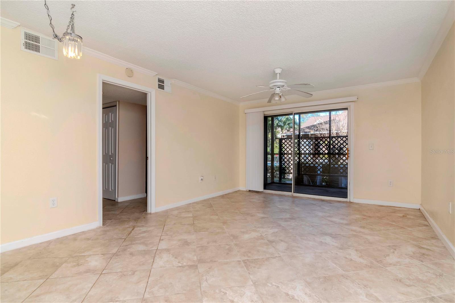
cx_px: 228
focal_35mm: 16
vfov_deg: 72.0
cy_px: 152
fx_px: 208
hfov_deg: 95.0
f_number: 10
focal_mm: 11
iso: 640
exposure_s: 1/100
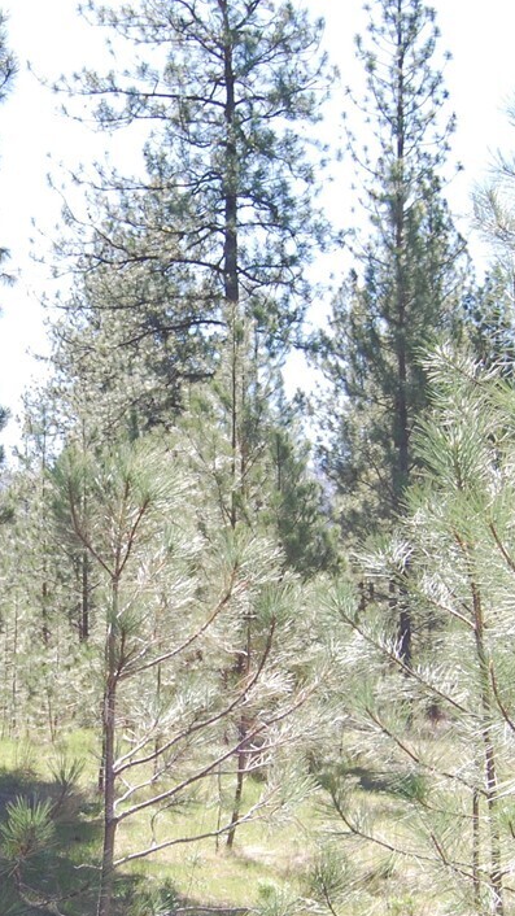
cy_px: 640
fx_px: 2015
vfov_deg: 25.4
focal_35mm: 83
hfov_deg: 14.5
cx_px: 121
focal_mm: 22
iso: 100
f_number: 4.5
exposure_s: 1/200
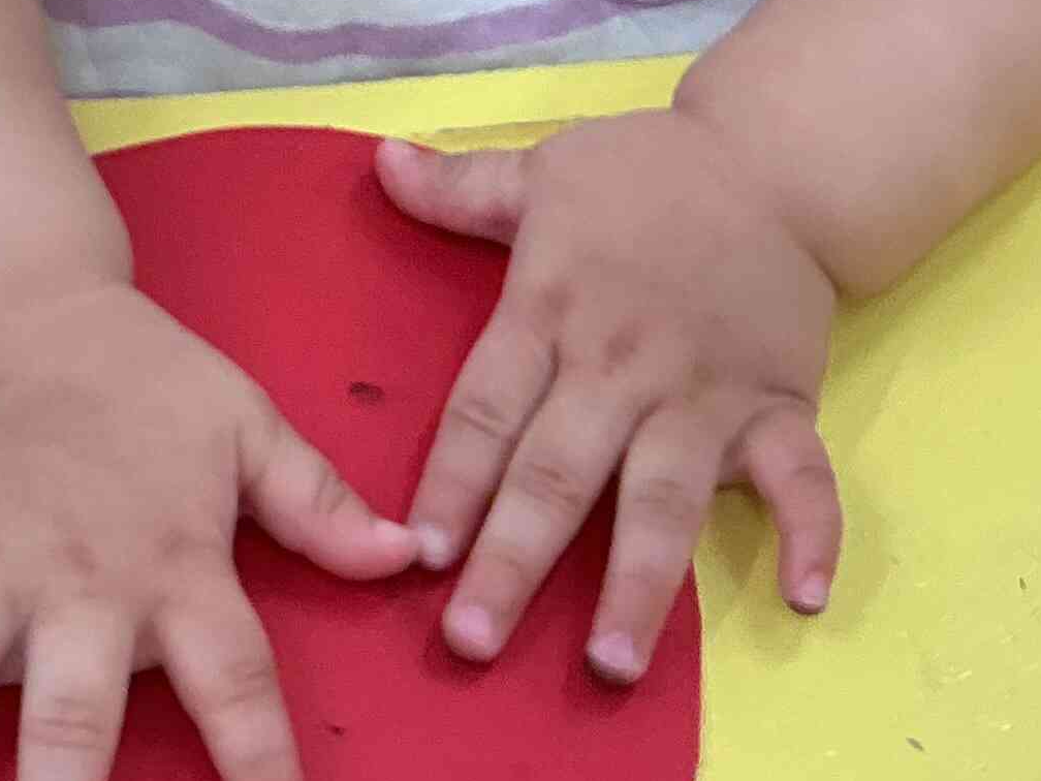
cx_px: 352
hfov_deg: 16.9
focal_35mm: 116
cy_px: -420
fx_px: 3488
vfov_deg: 12.1
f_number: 1.8
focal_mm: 3
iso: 50
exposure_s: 1/120
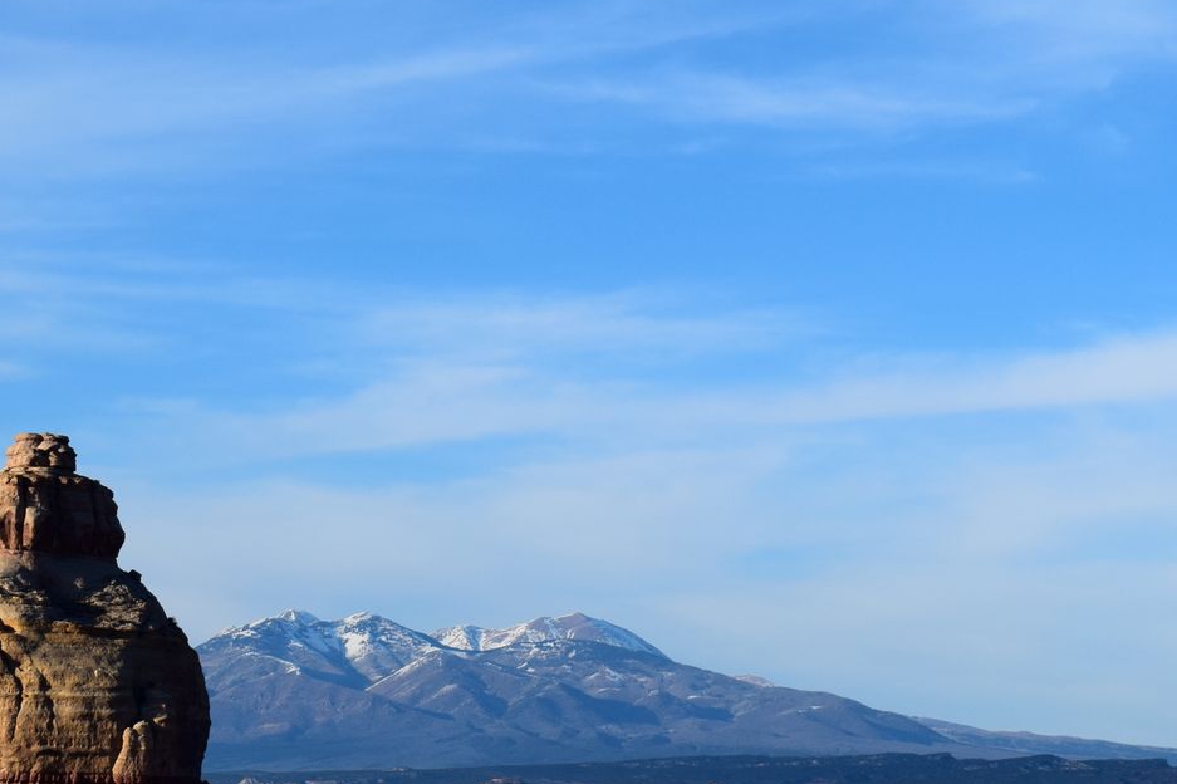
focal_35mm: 106
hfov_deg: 19.3
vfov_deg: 13.0
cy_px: 385
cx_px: 524
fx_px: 3452
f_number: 11
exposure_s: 1/500
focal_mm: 55
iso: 360
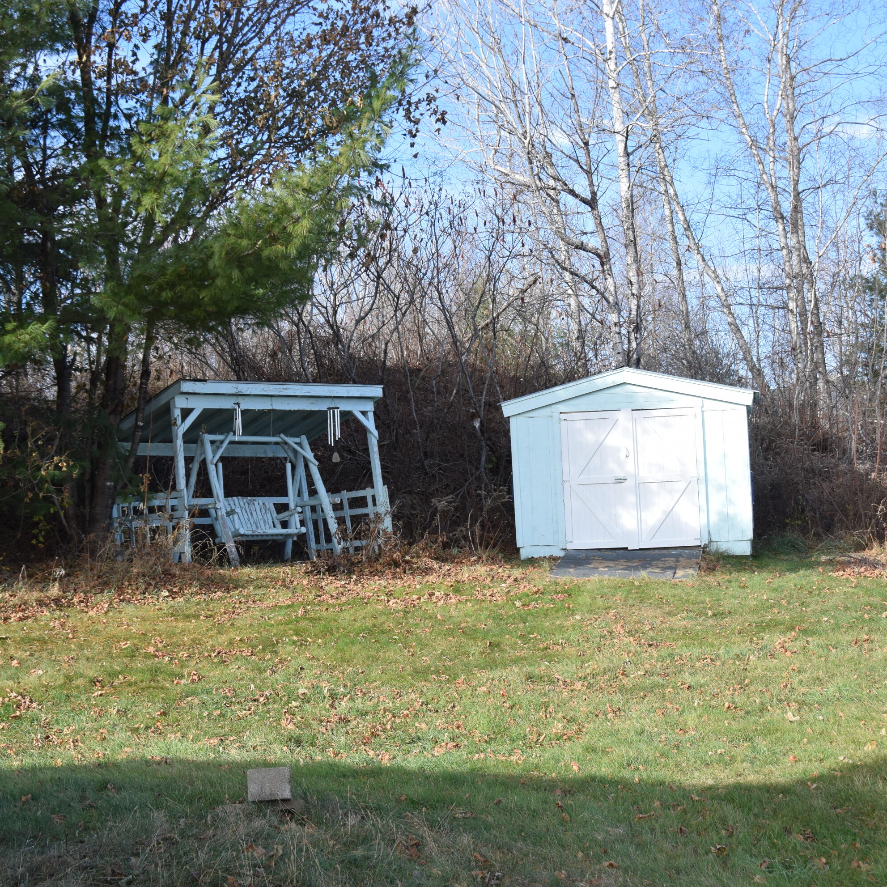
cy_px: 444
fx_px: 1565
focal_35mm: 54
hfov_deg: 31.6
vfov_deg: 31.6
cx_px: 480
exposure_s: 1/250
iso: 200
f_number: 8
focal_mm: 28
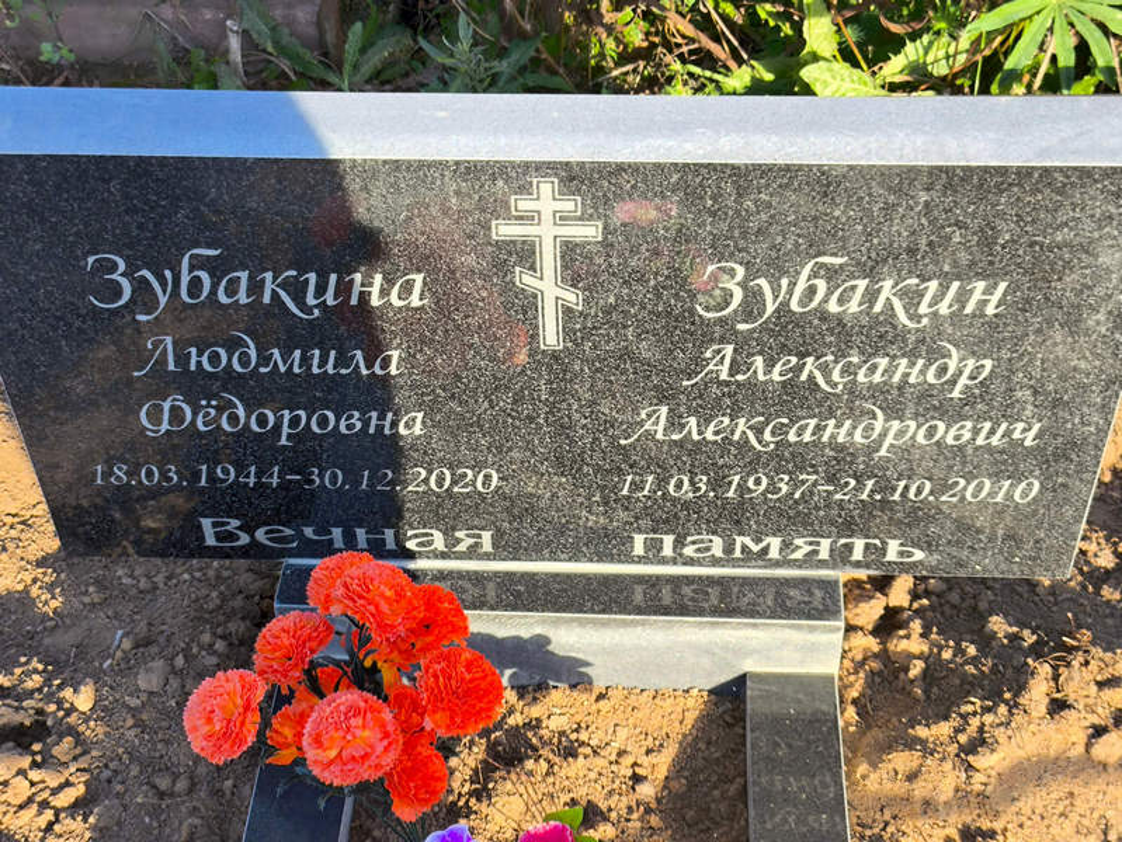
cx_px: 561
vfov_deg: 29.1
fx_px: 1621
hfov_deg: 38.2
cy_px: 421
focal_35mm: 50
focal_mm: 4.71
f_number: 1.7
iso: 50
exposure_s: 1/345
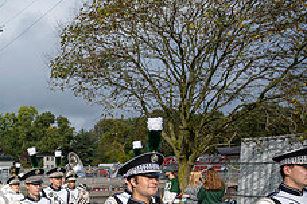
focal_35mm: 65
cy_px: 248
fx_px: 554
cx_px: -81
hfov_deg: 26.7
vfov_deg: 19.6
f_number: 4
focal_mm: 25.5
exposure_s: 1/1600
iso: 125
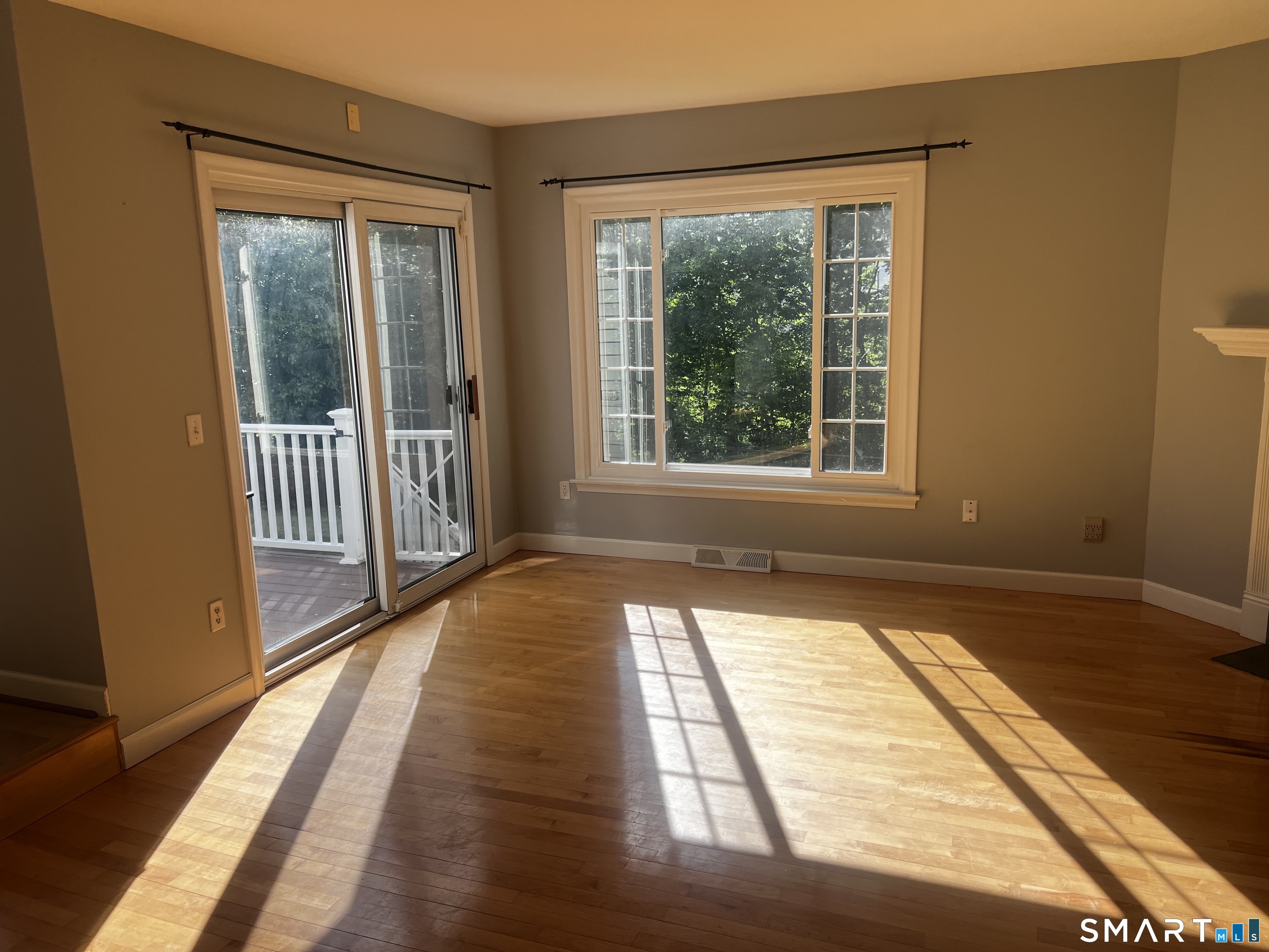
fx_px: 953
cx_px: 634
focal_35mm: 26
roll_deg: +1.6
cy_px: 476
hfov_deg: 67.3
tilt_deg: -9.9
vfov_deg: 53.1
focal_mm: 5.7
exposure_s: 1/1100
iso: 50
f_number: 1.5
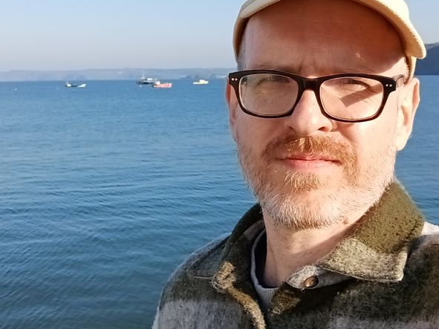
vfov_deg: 28.0
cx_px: 238
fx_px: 659
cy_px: 151
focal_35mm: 52
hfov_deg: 36.8
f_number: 2.45
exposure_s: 1/794
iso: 100
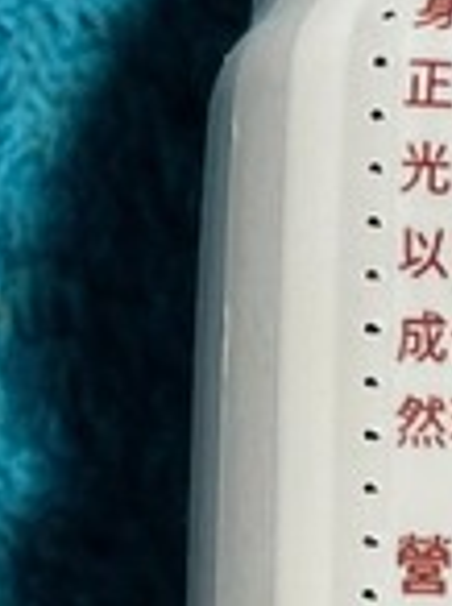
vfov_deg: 10.1
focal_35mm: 191
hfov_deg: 7.4
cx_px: 912
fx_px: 3335
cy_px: 888
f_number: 1.8
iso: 80
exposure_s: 1/60
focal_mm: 3
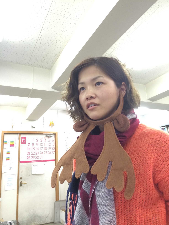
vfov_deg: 60.0
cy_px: 112
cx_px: 84
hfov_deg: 46.8
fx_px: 195
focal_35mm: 30
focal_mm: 4.12
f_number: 2.2
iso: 125
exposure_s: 1/30
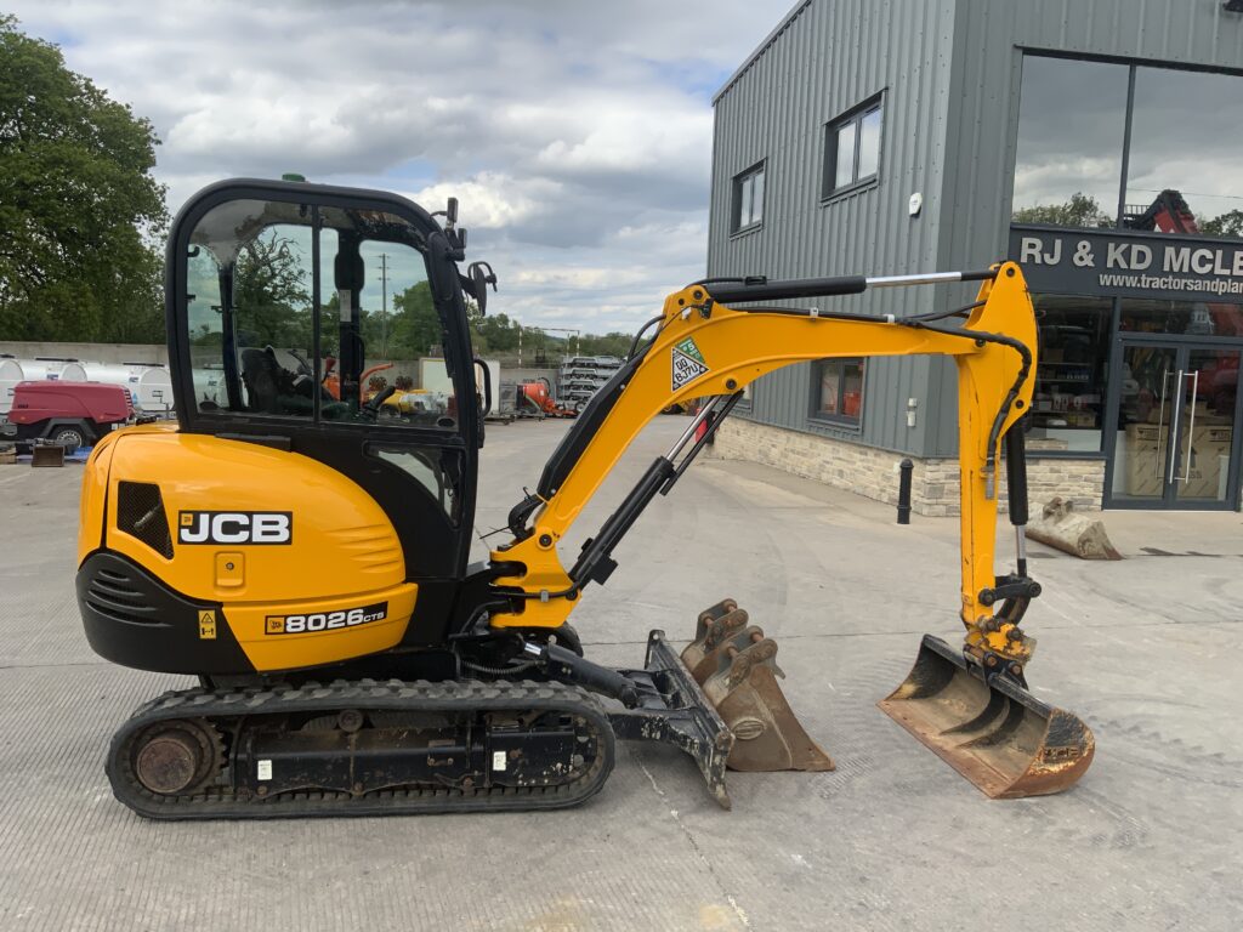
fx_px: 1041
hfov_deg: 61.7
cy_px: 466
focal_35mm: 29
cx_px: 622
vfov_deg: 48.2
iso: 16
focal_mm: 3
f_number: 1.8
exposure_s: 1/1015
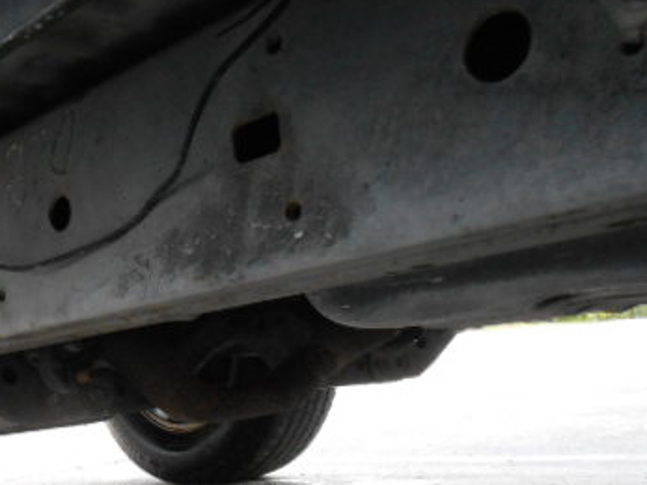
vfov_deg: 29.5
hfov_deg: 38.2
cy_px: 394
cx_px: 129
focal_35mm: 48
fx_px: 897
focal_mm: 4.6
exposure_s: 1/200
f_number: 3.5
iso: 400
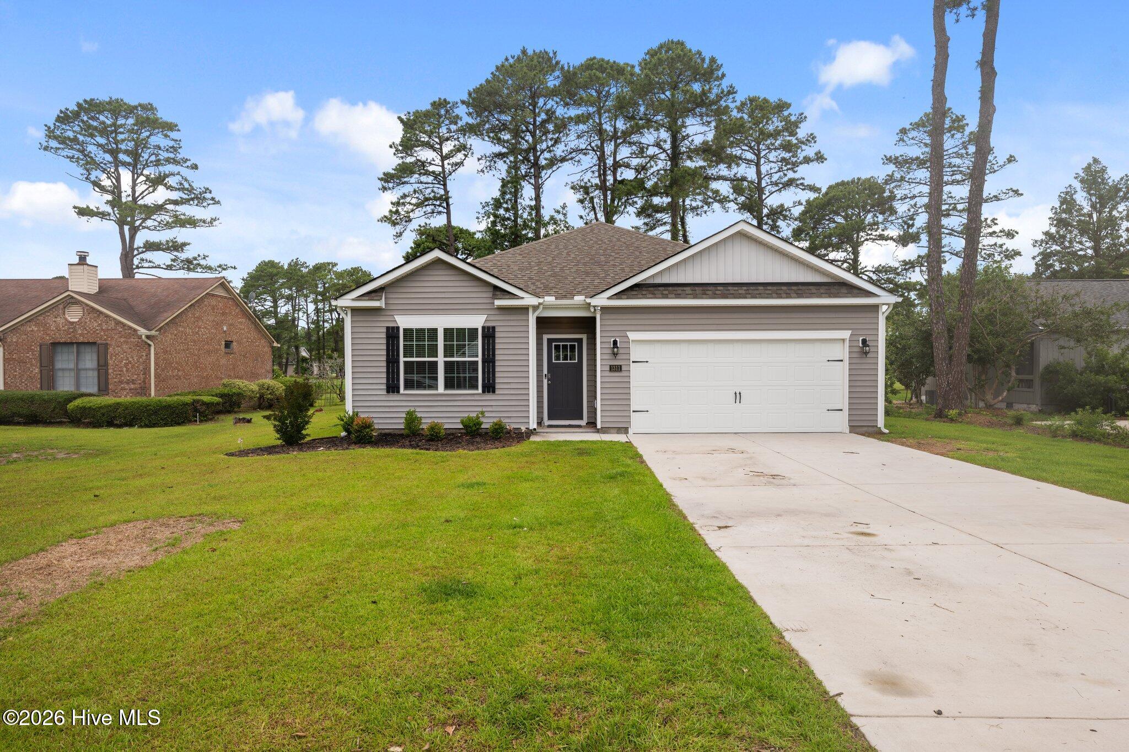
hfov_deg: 81.2
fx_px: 658
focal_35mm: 21
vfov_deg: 59.5
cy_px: 376
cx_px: 564
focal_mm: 21
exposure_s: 1/160
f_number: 9
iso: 100
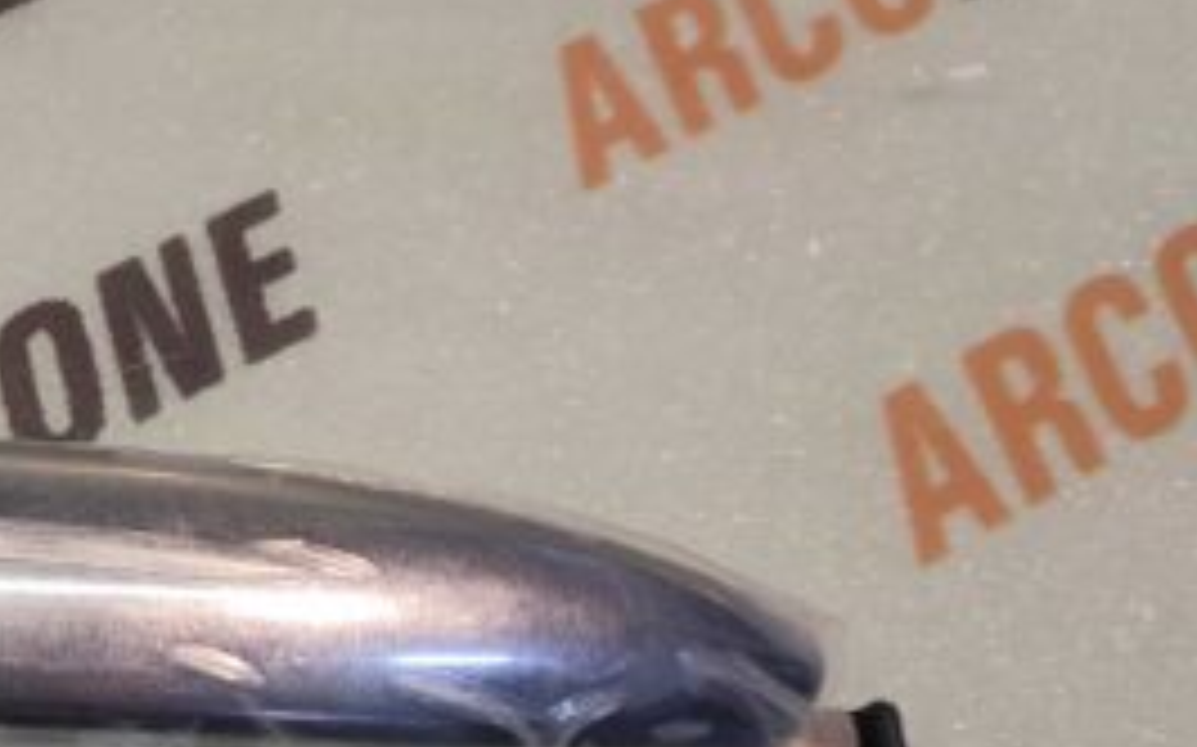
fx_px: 1696
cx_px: -310
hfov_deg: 31.3
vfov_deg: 24.6
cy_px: 547
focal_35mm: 52
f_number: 1.79
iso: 87
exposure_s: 1/33
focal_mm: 4.74
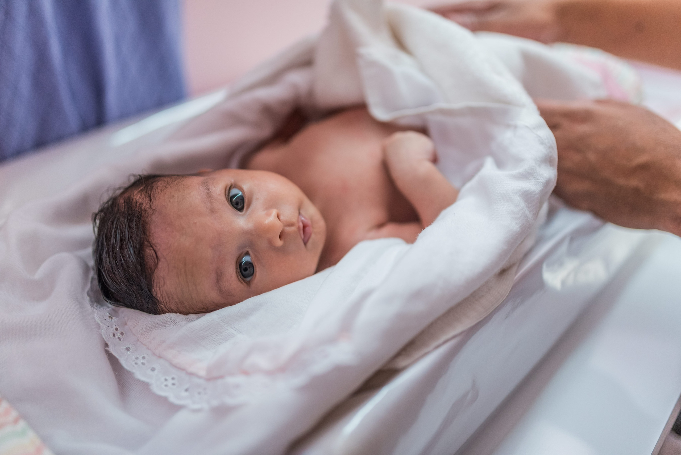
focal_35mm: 35
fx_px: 662
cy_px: 228
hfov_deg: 54.4
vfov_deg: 37.9
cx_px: 340
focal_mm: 35
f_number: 1.6
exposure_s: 1/320
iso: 1600
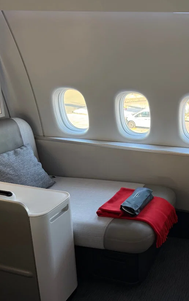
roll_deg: -2.0
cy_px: 155
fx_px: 305
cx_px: 173
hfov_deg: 32.6
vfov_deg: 52.7
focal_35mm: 37
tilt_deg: -17.1
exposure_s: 1/99
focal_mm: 6.76
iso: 125
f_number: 1.78
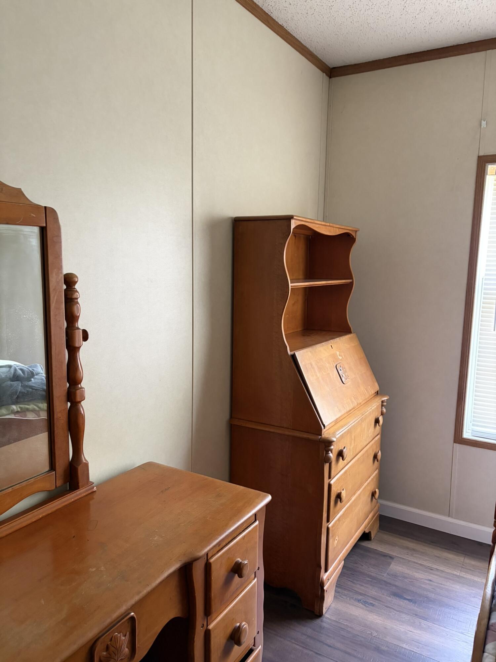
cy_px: 331
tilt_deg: -10.0
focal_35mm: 26
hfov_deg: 53.1
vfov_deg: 67.3
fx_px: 497
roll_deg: -0.3
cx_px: 248
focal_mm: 5.96
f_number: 1.6
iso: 320
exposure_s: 1/60
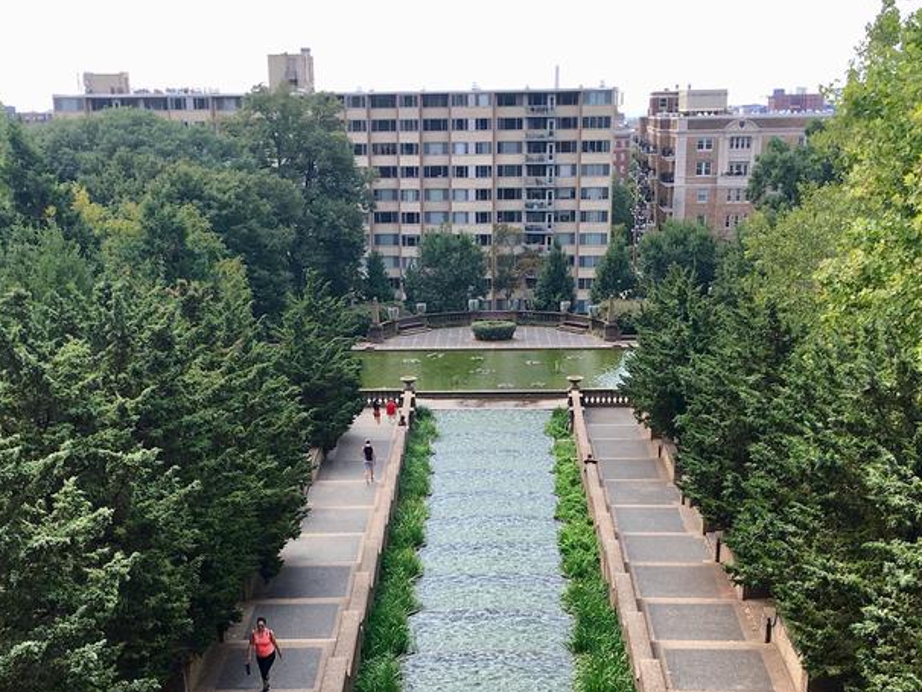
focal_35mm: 49
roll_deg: +1.0
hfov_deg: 38.9
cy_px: 567
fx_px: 1306
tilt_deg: -21.0
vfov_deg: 29.0
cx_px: 447
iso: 25
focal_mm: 4.15
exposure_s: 1/353
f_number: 2.2
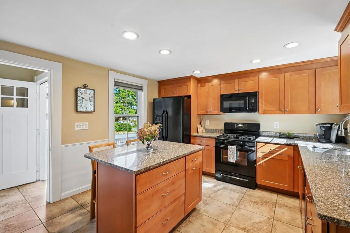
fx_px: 156
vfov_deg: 73.8
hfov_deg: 96.7
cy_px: 116
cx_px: 175
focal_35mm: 16
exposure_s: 1/50
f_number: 8
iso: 400
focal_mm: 16
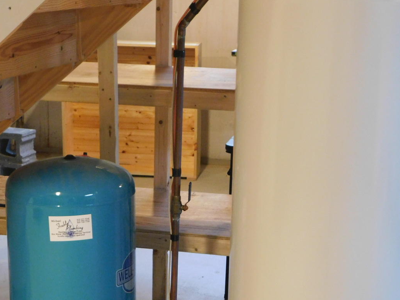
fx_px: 913
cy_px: 214
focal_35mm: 79
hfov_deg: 24.7
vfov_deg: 18.6
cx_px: 194
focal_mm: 9
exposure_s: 1/8
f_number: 3.8
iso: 450
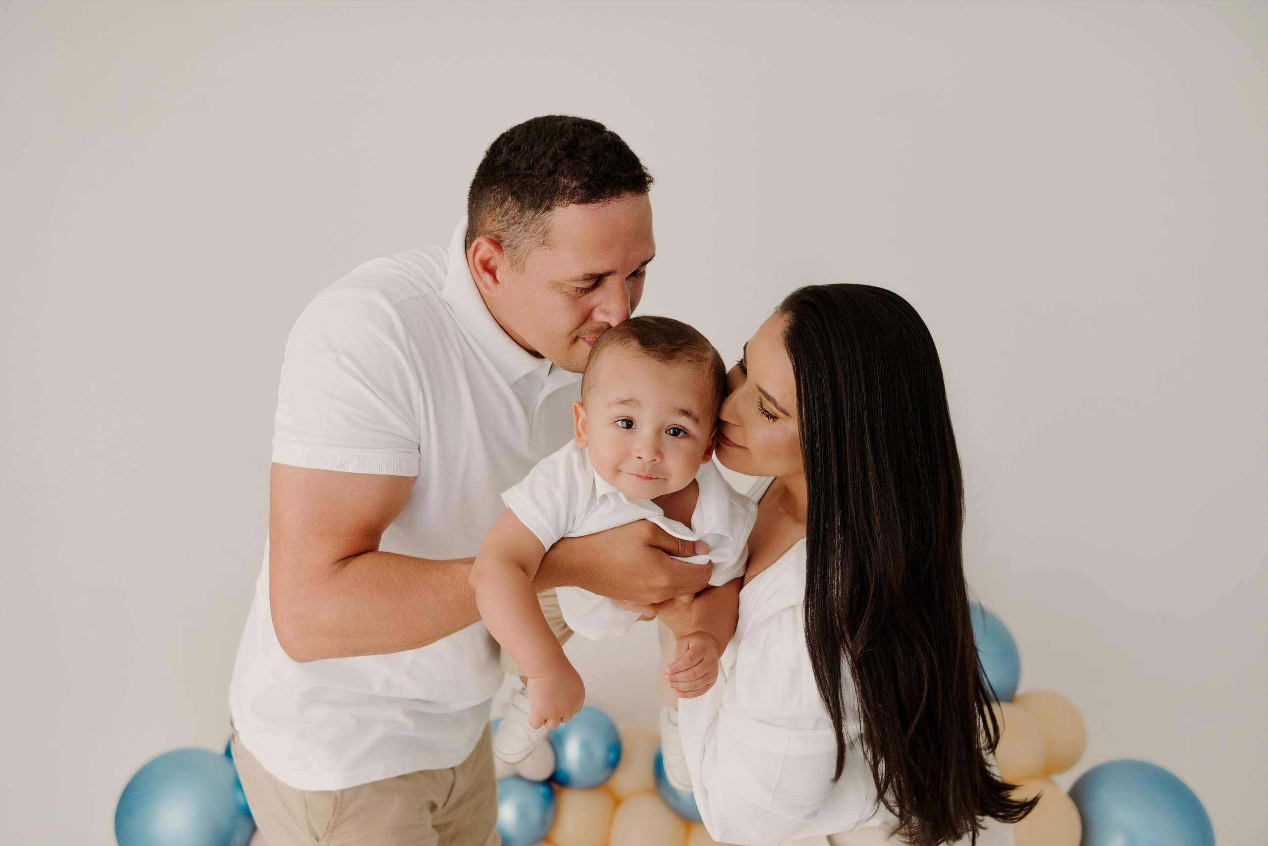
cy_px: 423
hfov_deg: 55.1
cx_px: 634
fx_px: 1215
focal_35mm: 34
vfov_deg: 38.4
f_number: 2.2
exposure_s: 1/320
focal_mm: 23
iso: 200
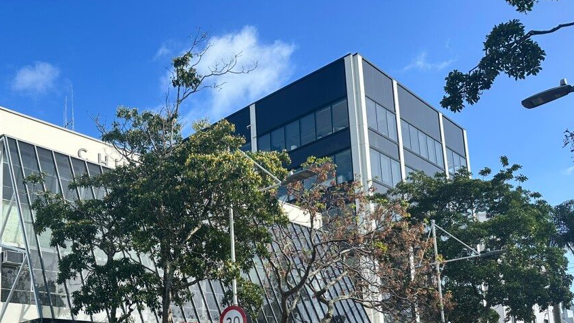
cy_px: 296
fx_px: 563
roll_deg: +2.9
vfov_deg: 30.5
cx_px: 183
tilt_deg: +9.8
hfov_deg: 52.8
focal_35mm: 37
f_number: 1.78
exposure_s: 1/2028
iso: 80
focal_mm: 6.86
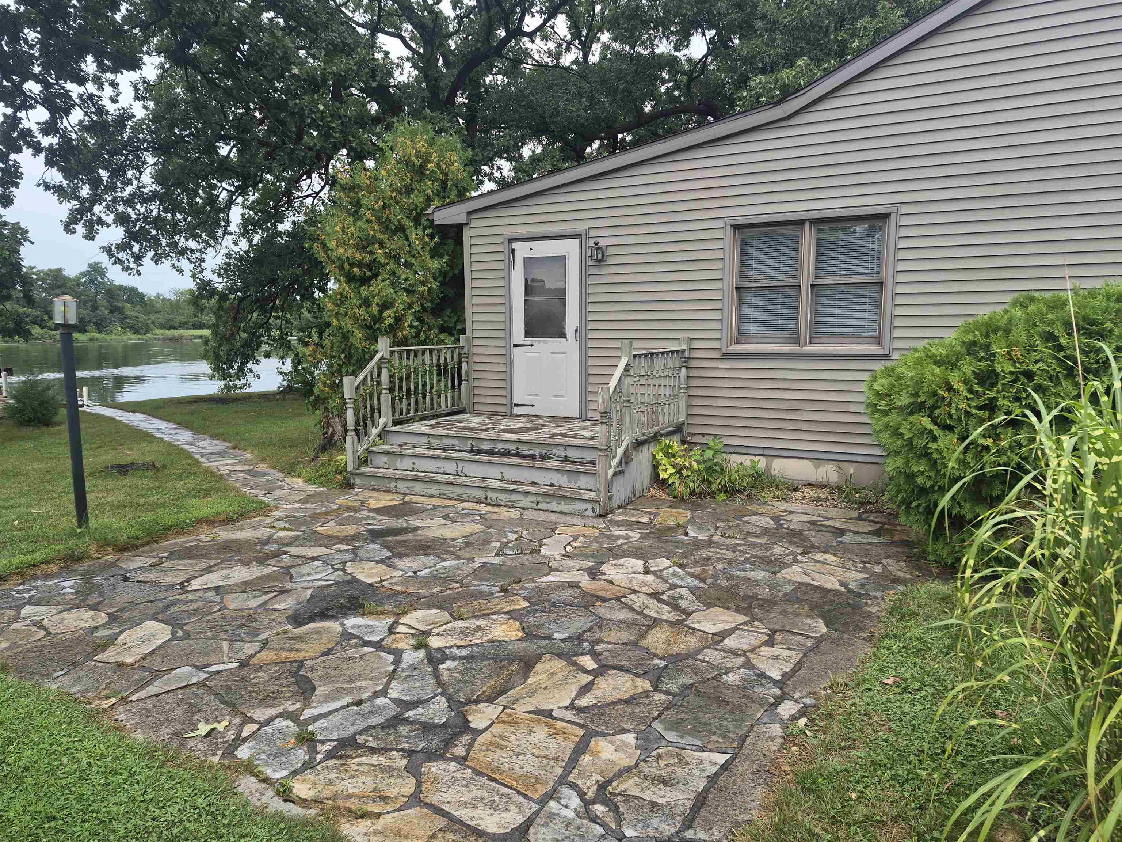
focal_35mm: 23
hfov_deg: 73.9
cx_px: 561
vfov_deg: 58.9
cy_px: 421
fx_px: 745
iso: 80
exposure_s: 1/2096
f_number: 1.8
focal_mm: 5.4
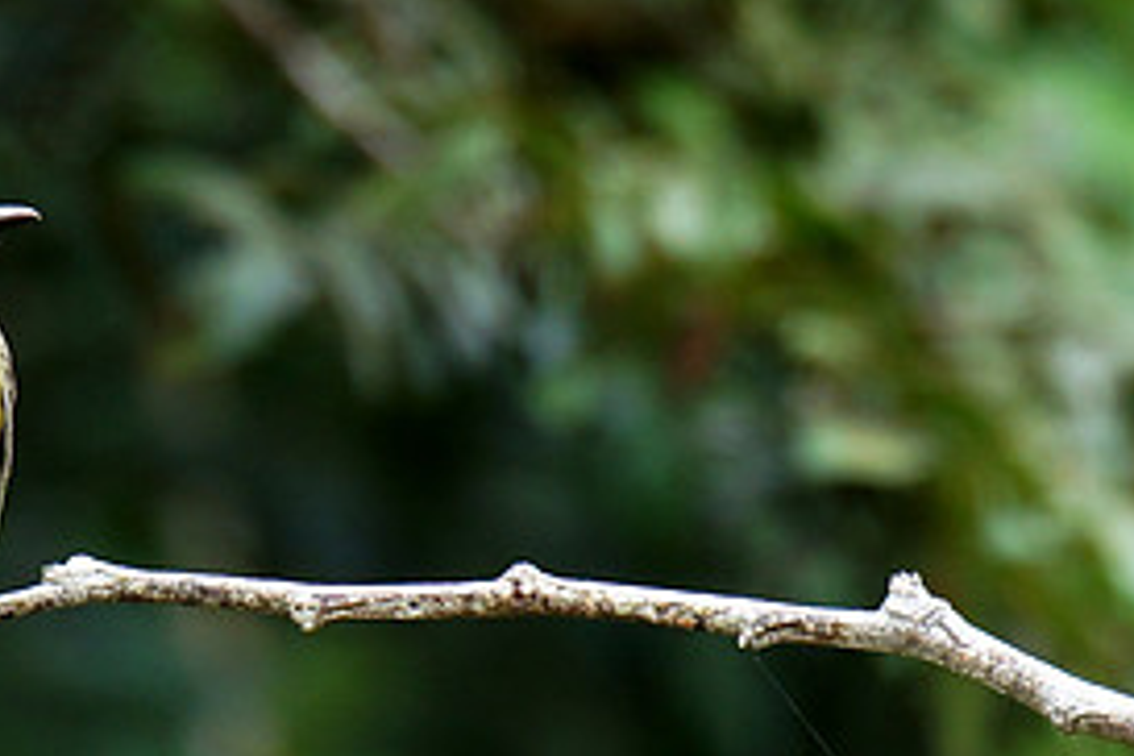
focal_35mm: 1273
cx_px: 295
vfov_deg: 1.1
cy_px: 633
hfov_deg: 1.6
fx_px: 40096
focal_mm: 400
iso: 400
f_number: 6.3
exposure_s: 1/200
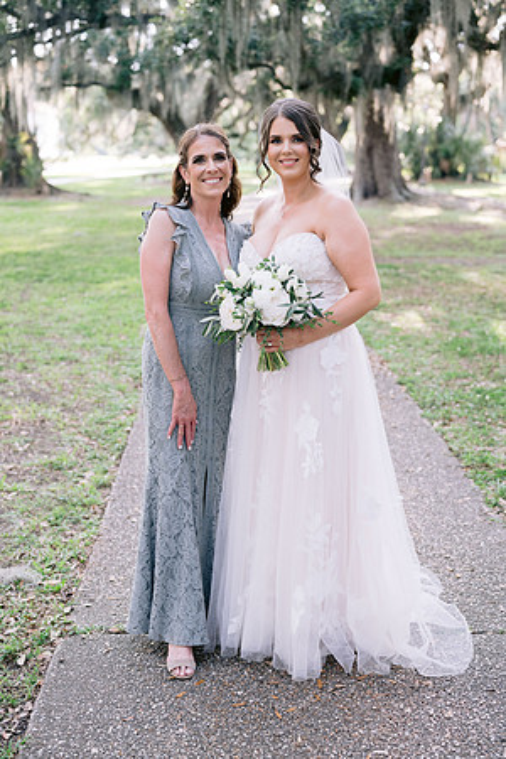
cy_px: 380
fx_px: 1054
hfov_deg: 27.0
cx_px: 253
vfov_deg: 39.6
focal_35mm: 50
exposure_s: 1/320
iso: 400
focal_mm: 50
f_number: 2.8
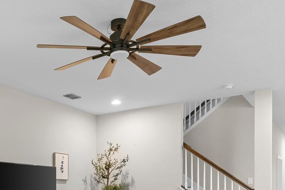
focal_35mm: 42
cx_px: 66
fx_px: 333
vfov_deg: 29.7
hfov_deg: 44.6
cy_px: 191
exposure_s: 1/1.25
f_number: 8
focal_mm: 20
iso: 400
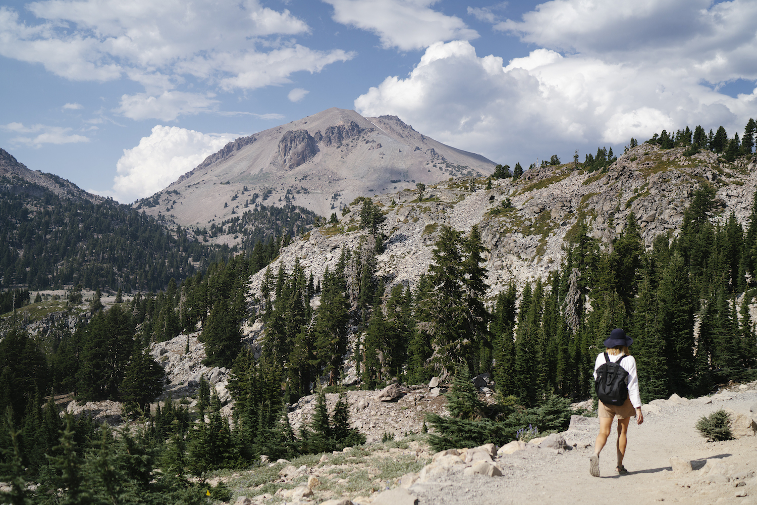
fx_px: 736
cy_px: 252
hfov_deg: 54.4
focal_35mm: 35
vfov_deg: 37.9
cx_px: 378
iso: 100
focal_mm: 35
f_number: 2.2
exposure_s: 1/3200
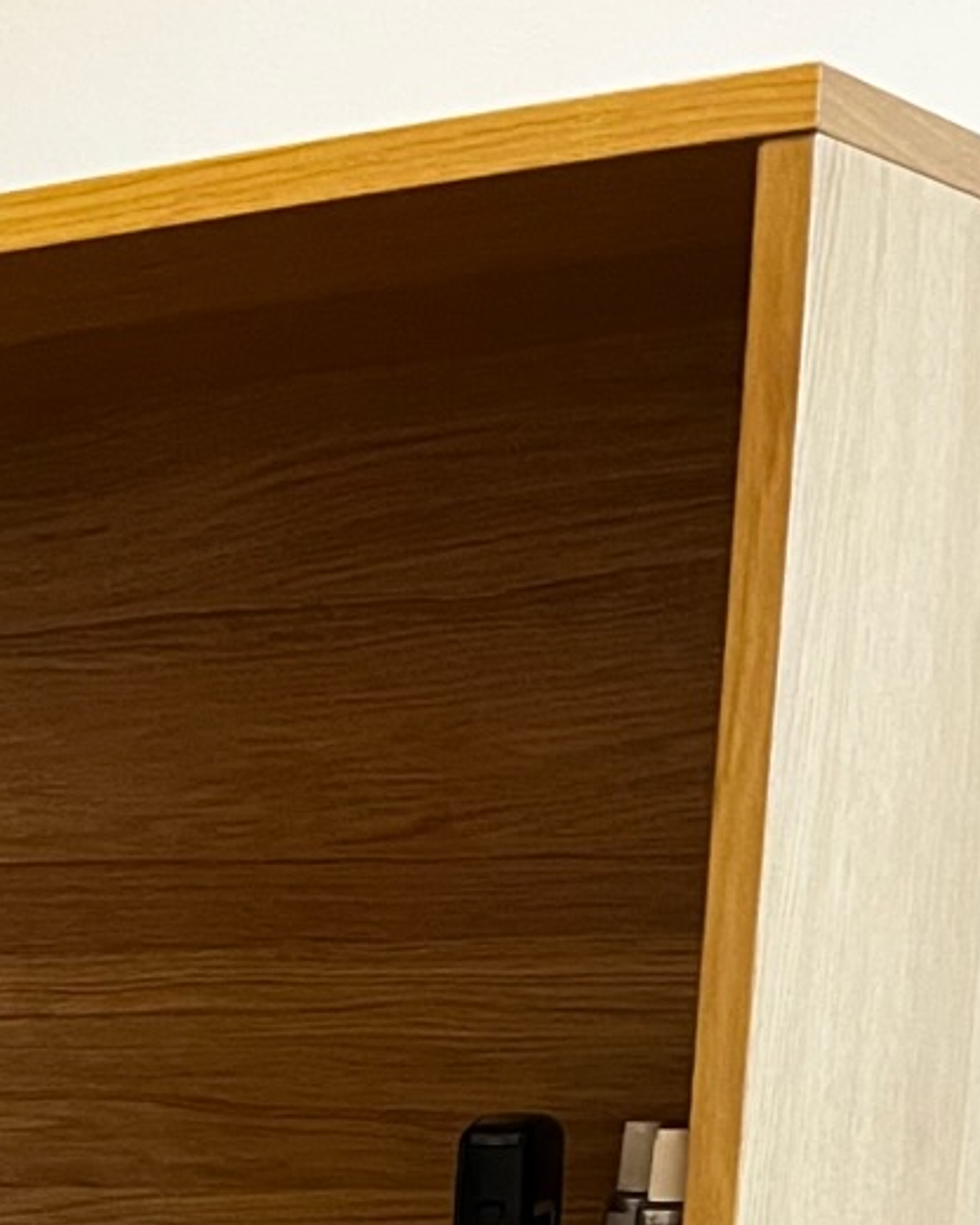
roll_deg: +2.2
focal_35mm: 100
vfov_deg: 16.3
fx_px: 3626
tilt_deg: -18.5
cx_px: -481
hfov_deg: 14.4
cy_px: 2159
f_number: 1.6
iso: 500
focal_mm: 5.1
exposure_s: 1/50
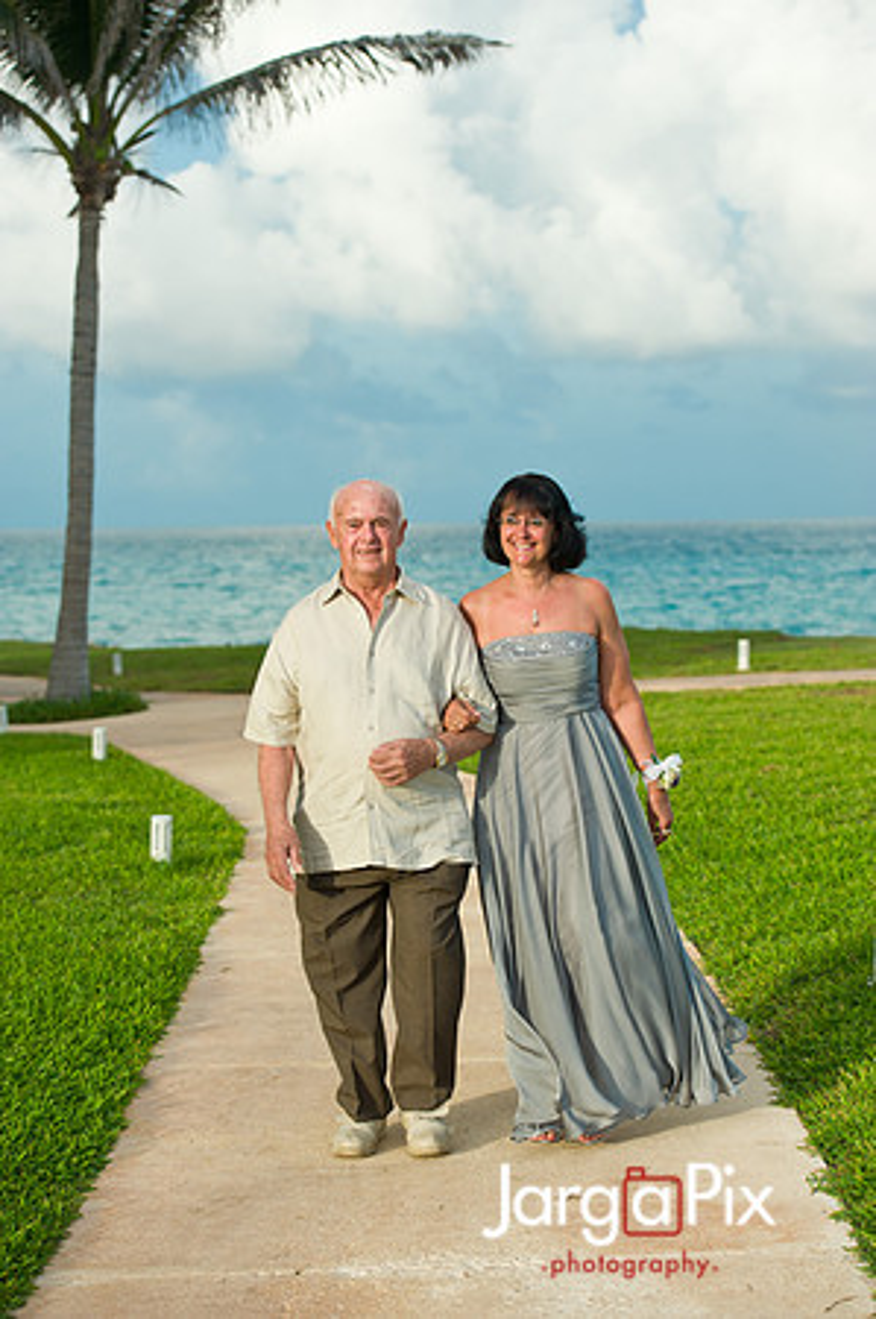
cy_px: 660
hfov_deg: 19.4
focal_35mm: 70
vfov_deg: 28.9
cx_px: 438
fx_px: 2561
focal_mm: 70
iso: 200
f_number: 4
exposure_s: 1/1250
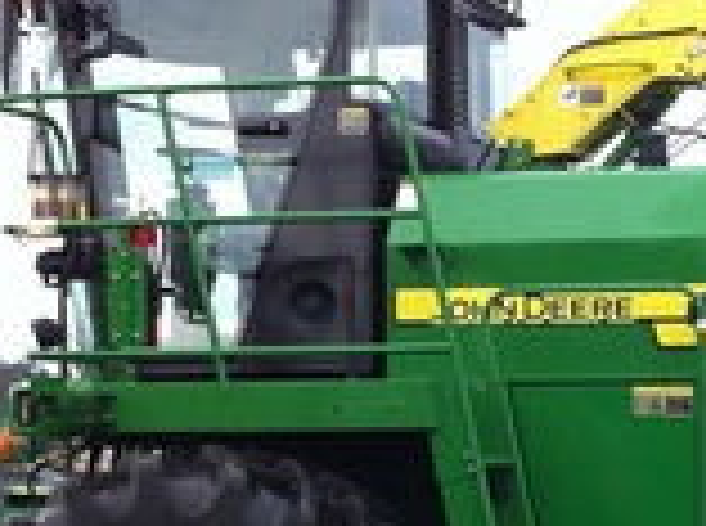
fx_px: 2462
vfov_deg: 12.1
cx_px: 764
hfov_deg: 15.9
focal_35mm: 121
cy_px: 477
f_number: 2.8
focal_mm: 3.85
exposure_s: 1/209
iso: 80
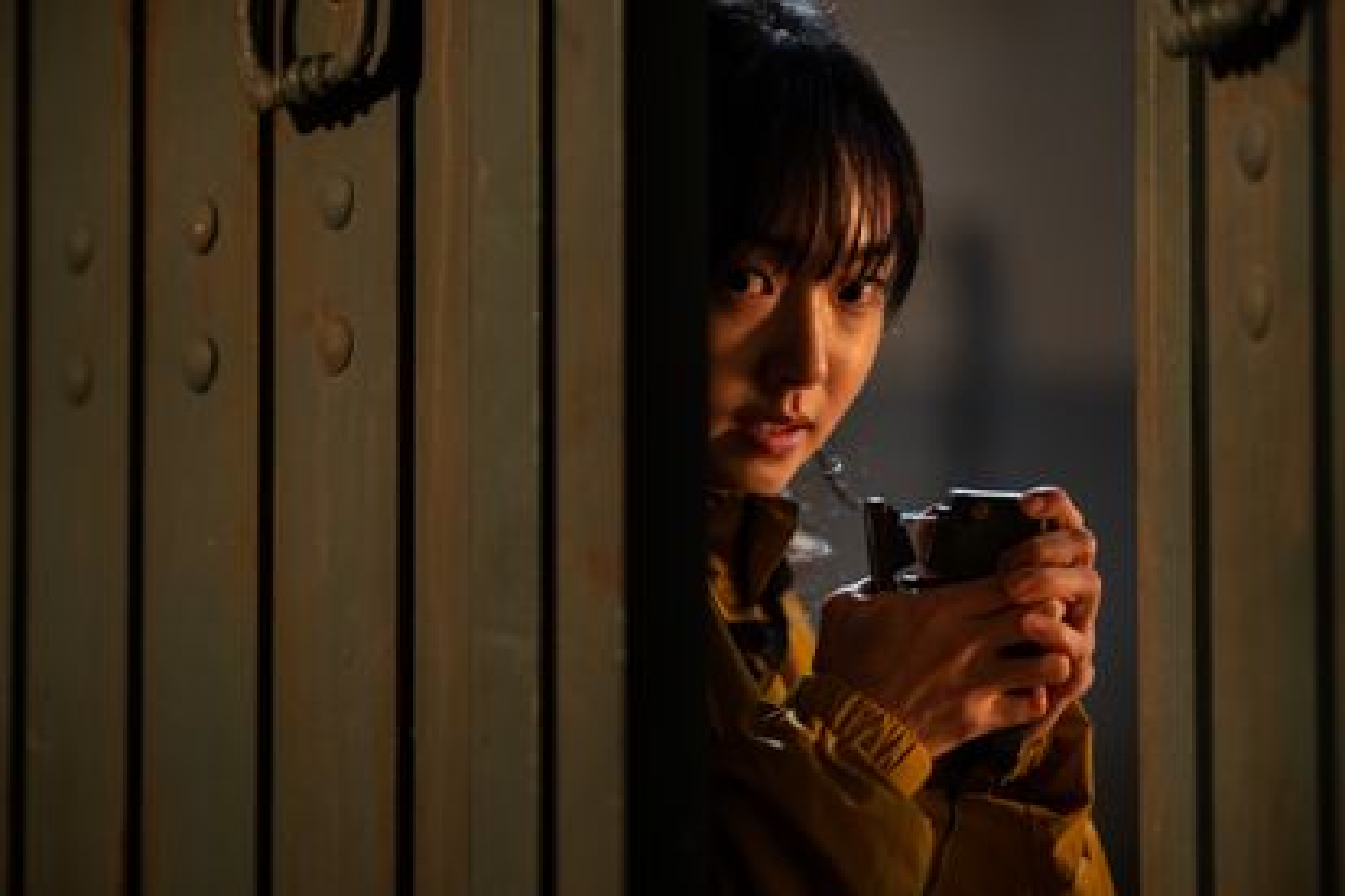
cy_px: 497
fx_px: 3570
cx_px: 631
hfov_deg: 21.3
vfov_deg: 14.3
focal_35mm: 96
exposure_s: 1/20
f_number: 1.4
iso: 1600
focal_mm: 85
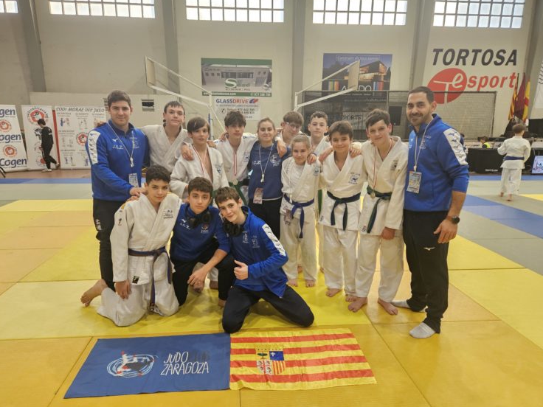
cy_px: 209
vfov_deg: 56.8
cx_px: 266
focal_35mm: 24
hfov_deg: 71.6
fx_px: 376
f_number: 1.8
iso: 160
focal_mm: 5.4
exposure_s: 1/100
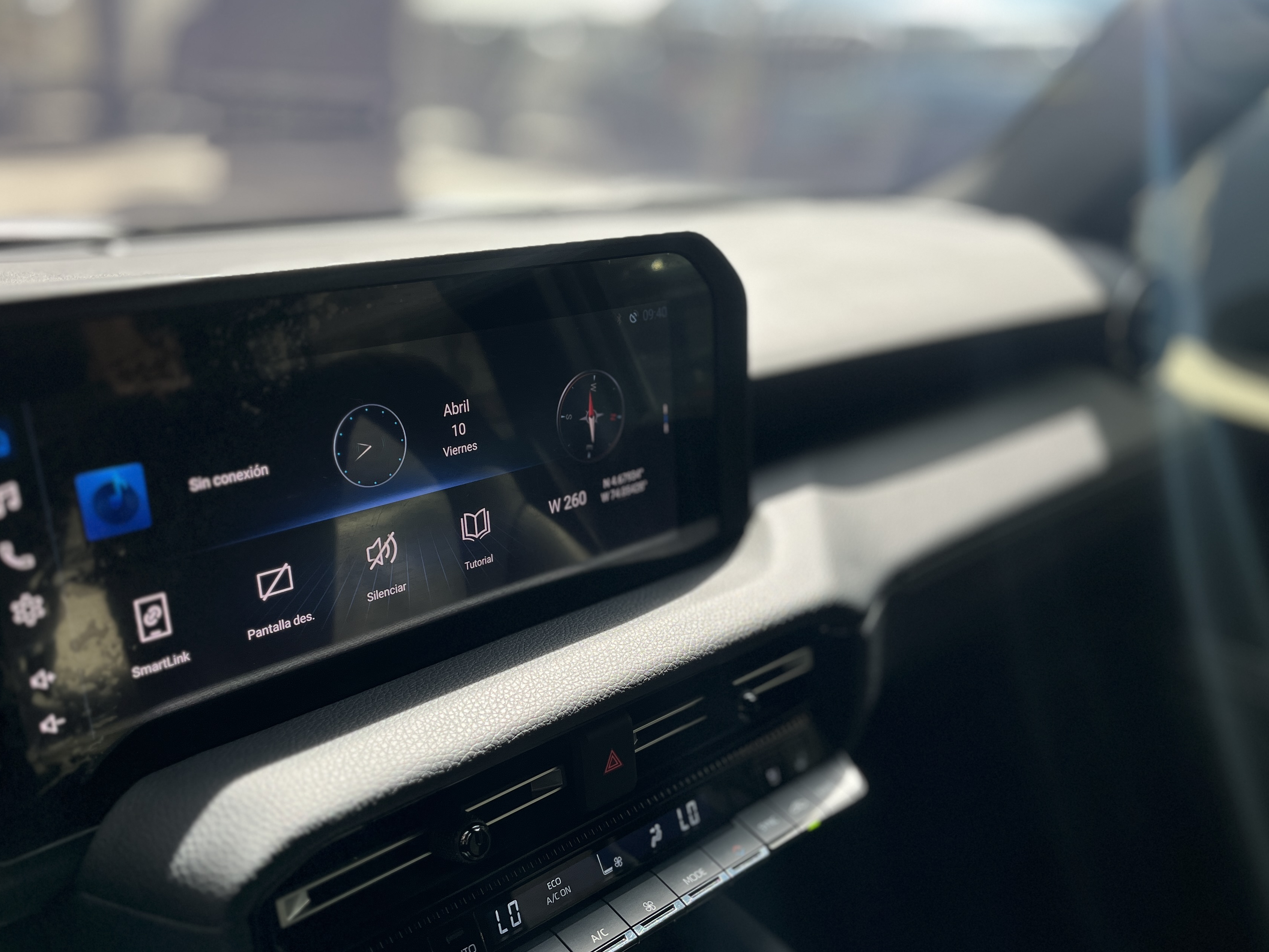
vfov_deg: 45.3
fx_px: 1136
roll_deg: -4.5
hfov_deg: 58.2
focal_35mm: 31
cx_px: 560
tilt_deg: -24.8
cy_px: 552
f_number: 1.6
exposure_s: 1/122
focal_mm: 5.1
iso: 50
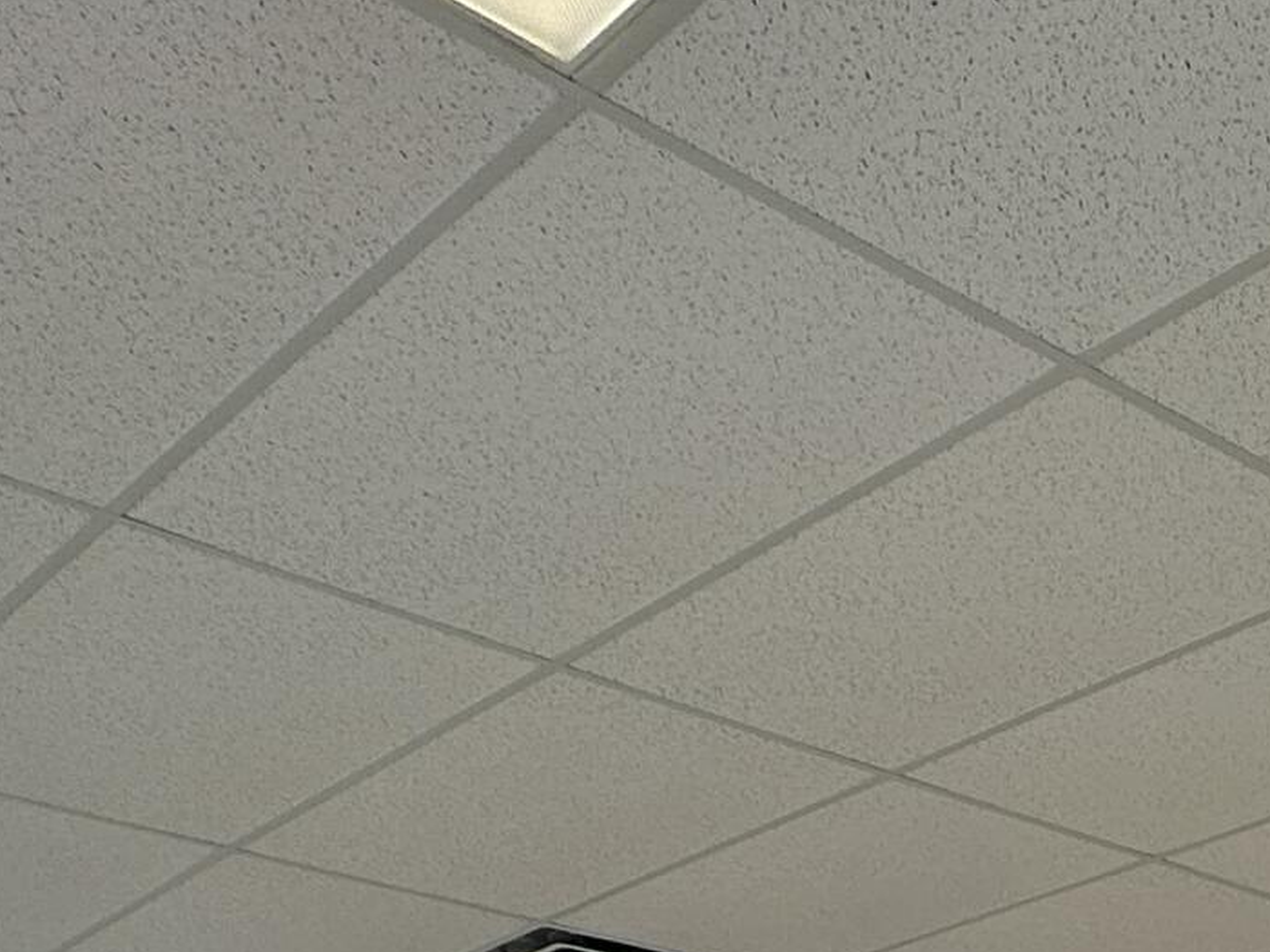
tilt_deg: -7.8
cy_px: 1915
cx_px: 1462
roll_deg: +0.8
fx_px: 2201
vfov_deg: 17.4
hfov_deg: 28.6
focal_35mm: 60
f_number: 2.2
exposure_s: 1/120
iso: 40
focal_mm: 2.22
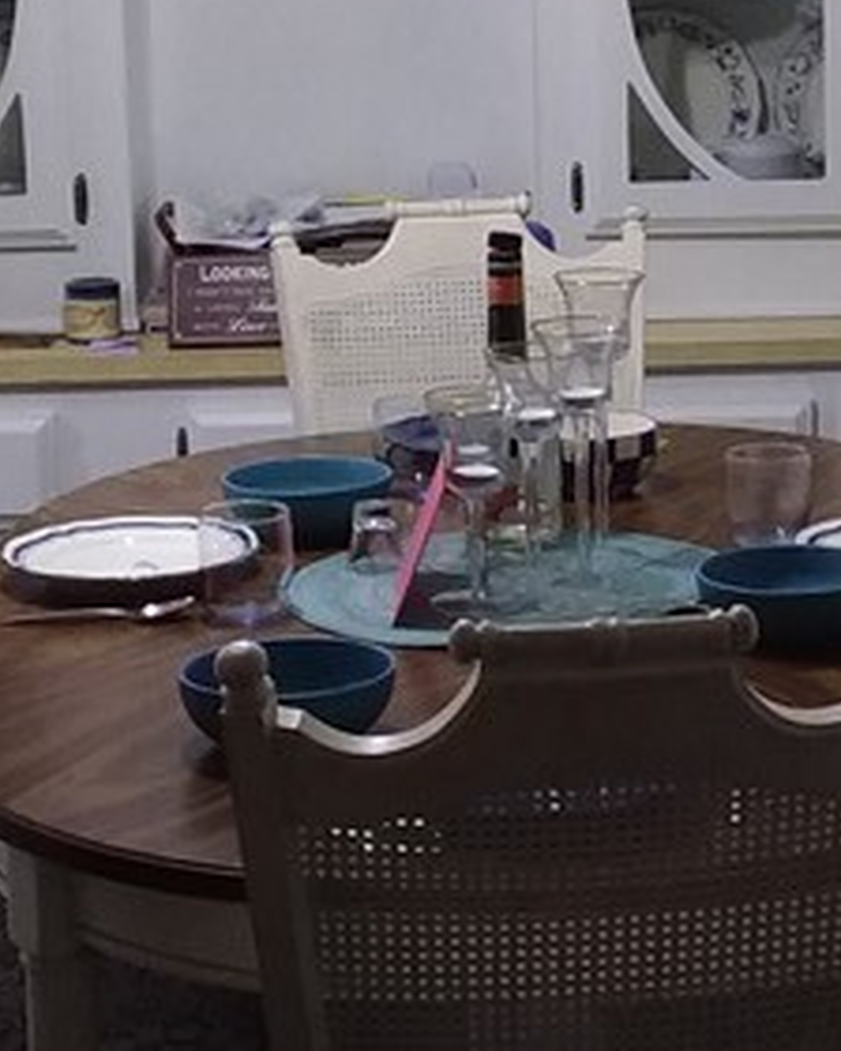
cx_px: 586
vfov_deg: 19.0
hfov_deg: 15.4
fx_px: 3111
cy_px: 248
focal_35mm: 100
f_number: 1.9
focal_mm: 2.91
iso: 125
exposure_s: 1/30
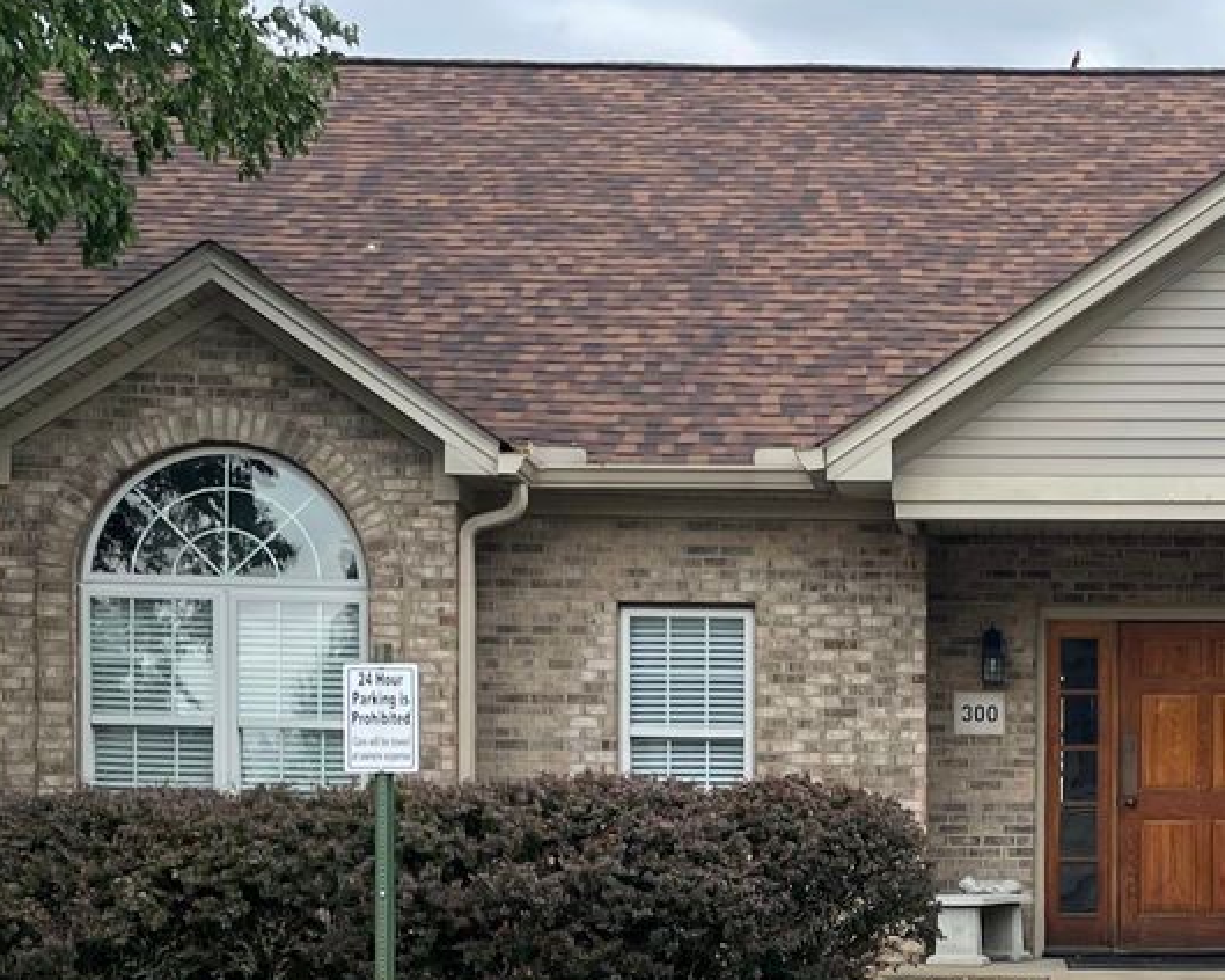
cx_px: 1084
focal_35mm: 72
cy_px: 868
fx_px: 2610
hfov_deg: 25.6
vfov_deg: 20.8
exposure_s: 1/520
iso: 32
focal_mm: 4.2
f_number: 1.6
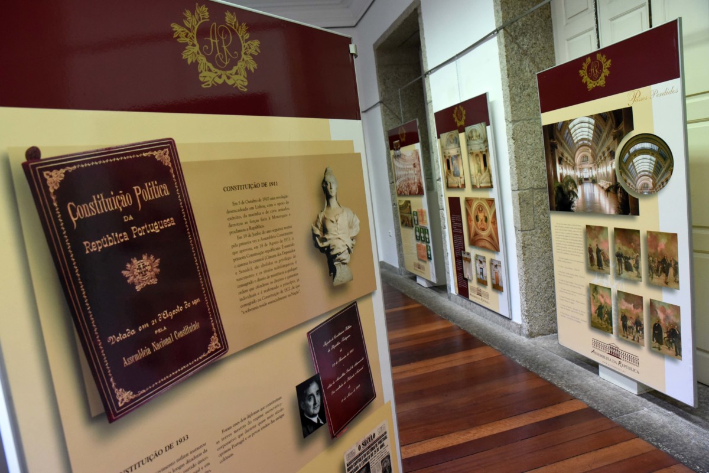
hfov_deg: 73.7
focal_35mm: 24
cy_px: 236
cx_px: 354
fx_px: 473
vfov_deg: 53.2
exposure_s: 1/320
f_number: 4.5
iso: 4000
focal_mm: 24
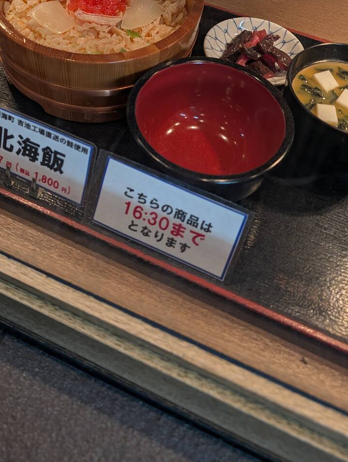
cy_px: 81
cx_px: 122
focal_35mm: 40
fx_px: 535
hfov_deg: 35.8
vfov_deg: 44.1
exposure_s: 1/100
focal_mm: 6.9
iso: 139
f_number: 1.68
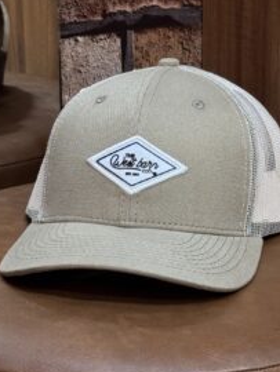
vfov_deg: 27.3
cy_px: 149
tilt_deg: -16.7
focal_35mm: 71
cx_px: 145
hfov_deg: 20.8
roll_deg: +0.9
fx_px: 765
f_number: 1.78
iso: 250
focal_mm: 6.76
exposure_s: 1/60
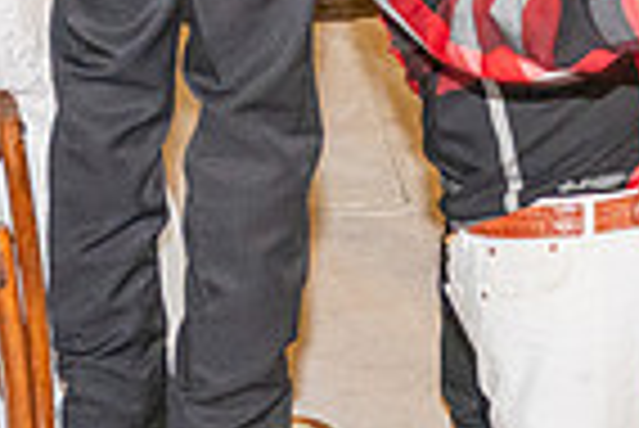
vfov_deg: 10.4
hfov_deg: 16.4
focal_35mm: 124
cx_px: 488
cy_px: -355
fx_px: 2203
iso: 2500
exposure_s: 1/80
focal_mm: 28
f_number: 5
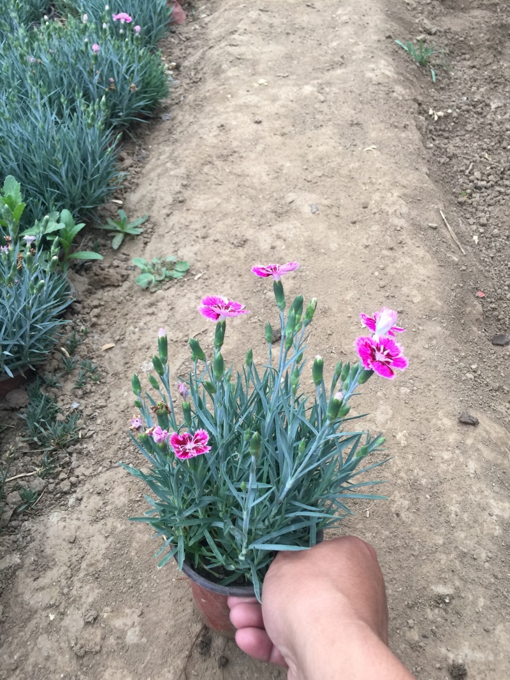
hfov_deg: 48.2
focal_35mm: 29
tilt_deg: -46.3
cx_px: 255
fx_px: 570
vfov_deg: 61.7
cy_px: 340
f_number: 2.2
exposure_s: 1/33
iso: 32
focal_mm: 4.15
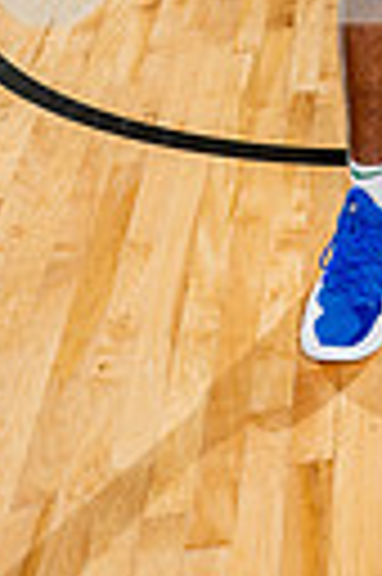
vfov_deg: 16.9
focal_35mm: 102
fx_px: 1628
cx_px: 499
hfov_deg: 12.9
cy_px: -428
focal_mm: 29
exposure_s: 1/250
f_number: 8
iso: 250
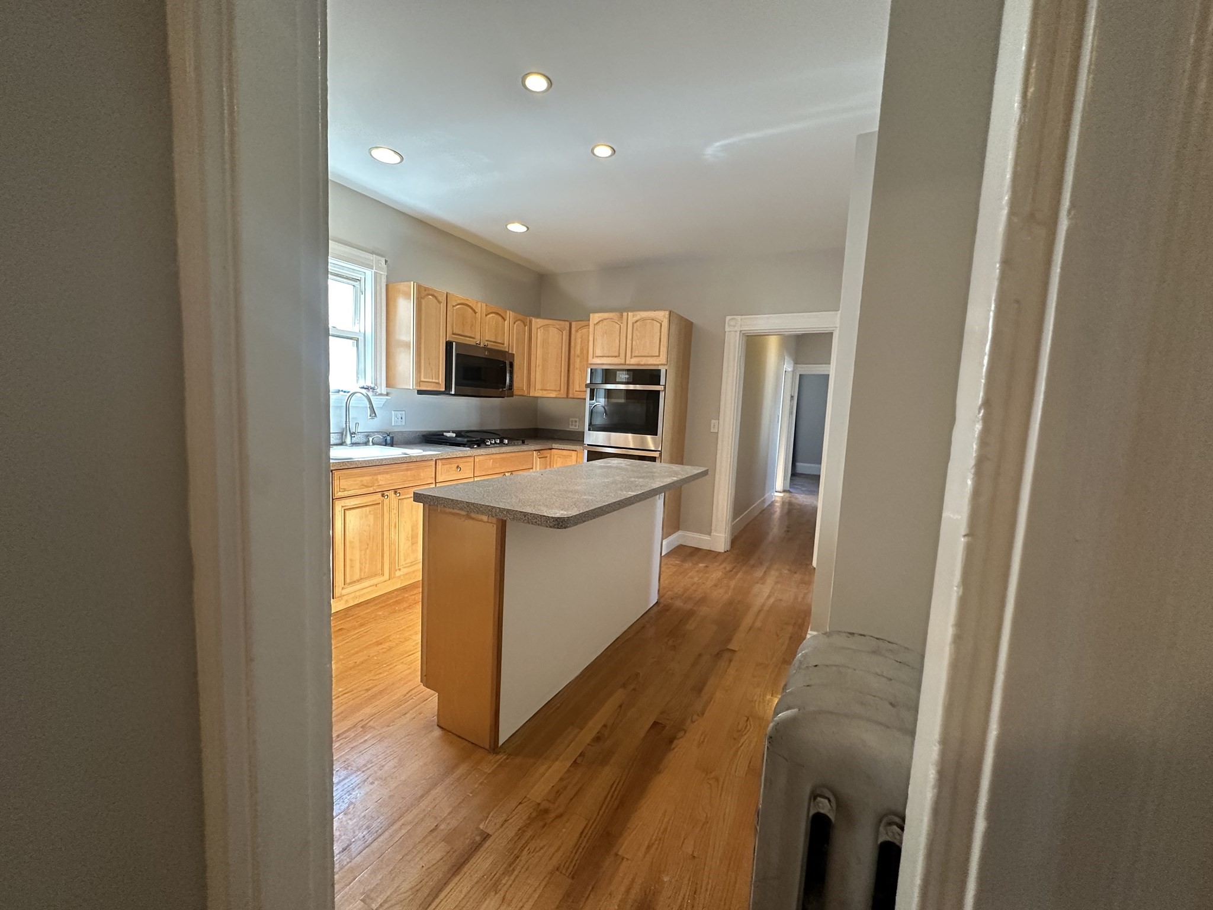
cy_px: 455
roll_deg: -3.5
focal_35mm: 14
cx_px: 606
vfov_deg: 85.7
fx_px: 491
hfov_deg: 102.1
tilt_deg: -6.8
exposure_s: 1/120
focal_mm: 2.22
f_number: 2.2
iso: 250
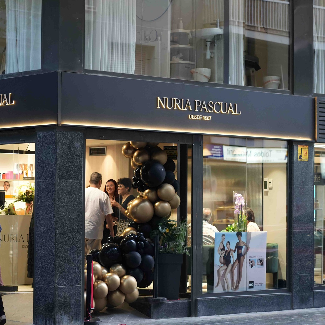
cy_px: 162
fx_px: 1158
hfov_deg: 15.9
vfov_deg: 16.0
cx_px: 92
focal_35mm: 109
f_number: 2.8
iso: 1600
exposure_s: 1/160
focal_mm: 85
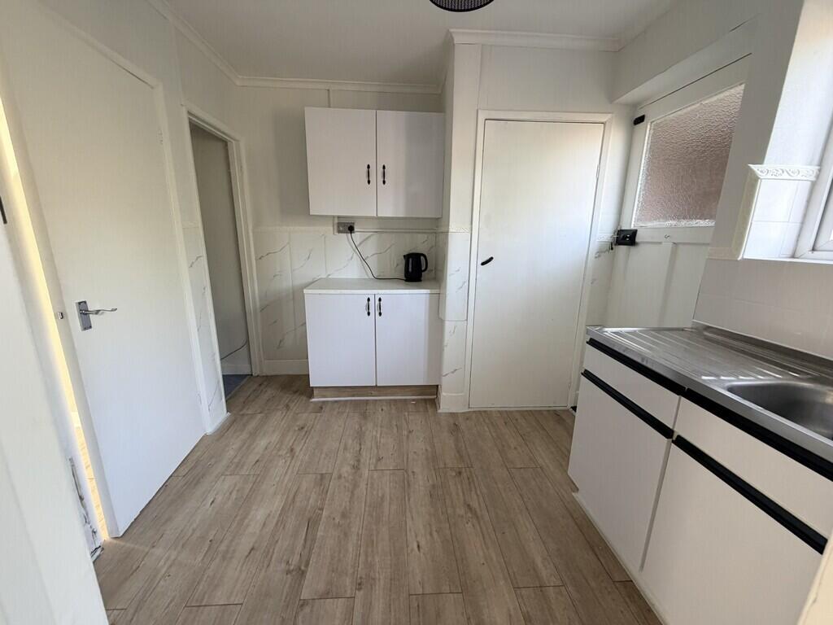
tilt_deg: -11.9
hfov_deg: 102.1
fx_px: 337
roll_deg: -0.1
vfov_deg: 85.7
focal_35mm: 14
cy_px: 312
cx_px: 416
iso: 320
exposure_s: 1/121
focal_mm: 2.22
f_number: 2.2
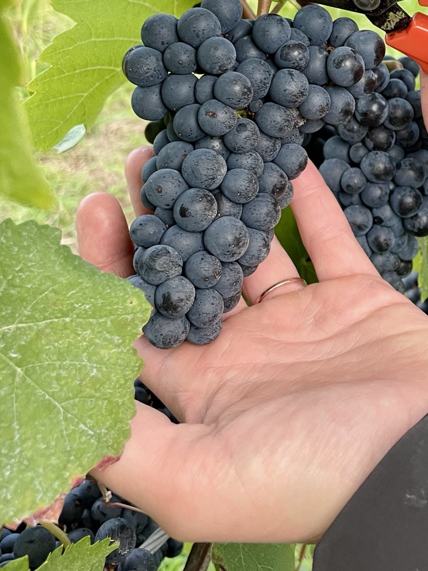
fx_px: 824
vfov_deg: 36.6
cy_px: 95
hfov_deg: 28.2
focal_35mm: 50
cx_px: 370
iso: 125
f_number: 1.6
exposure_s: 1/70
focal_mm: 4.2
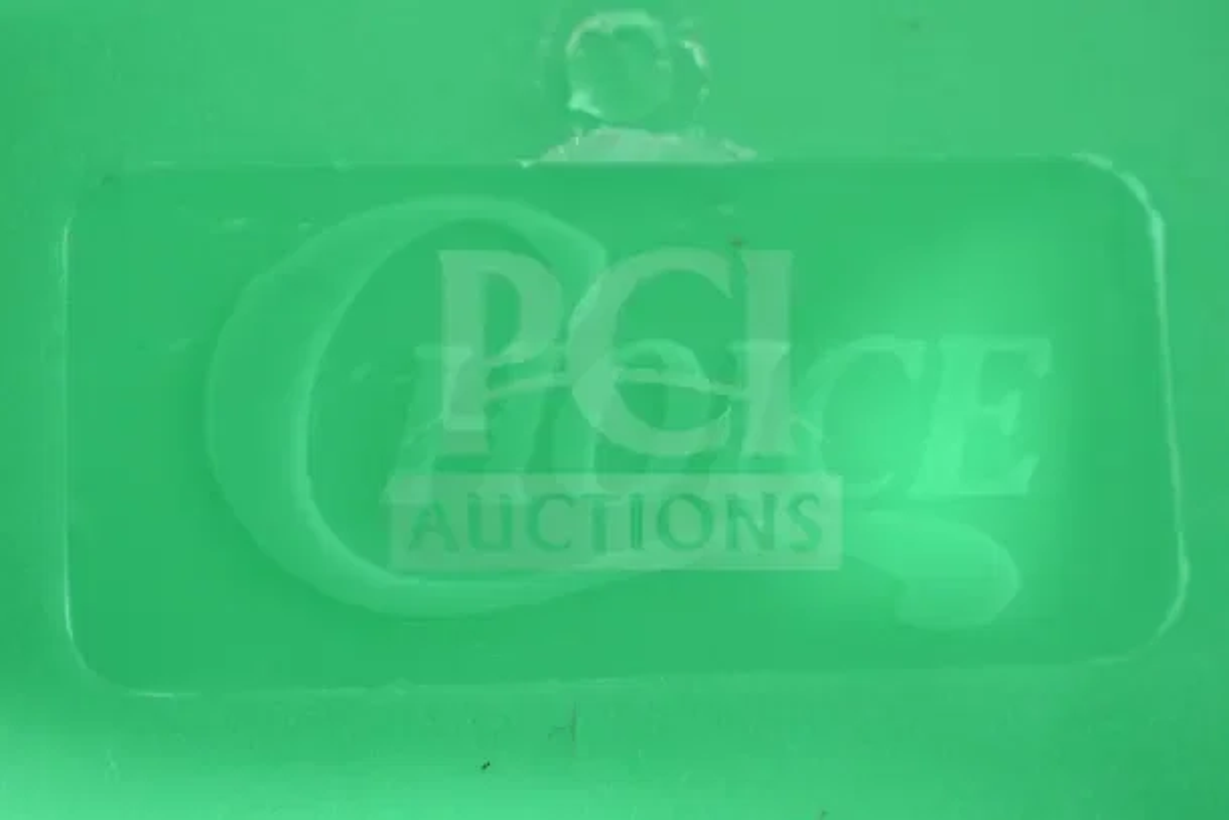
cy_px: 410
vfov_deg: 18.9
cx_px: 614
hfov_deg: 28.1
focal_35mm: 72
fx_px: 2458
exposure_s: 1/125
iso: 1600
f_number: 6.3
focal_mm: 48
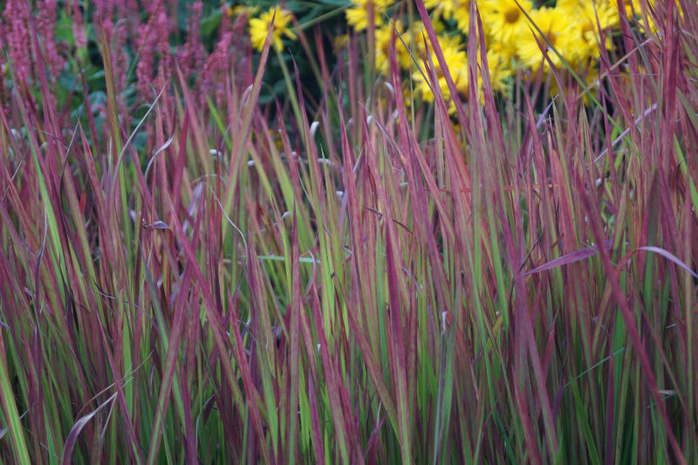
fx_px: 1454
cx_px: 349
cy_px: 232
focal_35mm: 75
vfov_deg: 18.2
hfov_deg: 27.0
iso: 320
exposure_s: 1/160
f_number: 5.6
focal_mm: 50
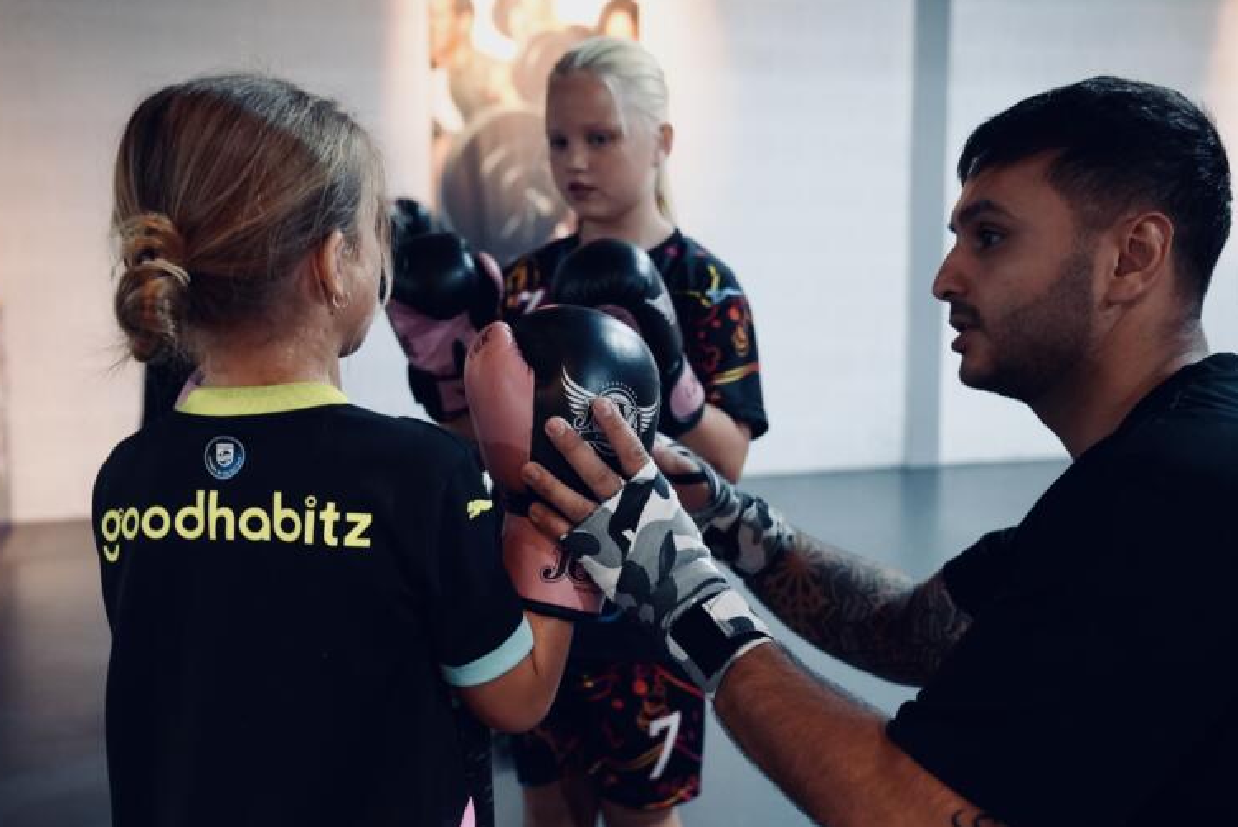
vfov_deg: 31.9
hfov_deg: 46.4
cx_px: 611
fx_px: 1445
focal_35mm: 42
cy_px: 412
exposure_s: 1/160
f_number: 4
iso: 8000
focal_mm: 41
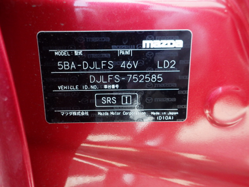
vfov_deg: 54.9
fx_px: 180
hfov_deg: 69.4
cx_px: 124
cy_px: 94
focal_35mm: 25
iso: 250
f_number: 2.8
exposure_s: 1/125
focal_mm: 4.5
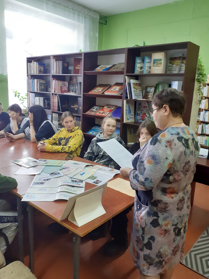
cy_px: 140
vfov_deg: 65.3
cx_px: 104
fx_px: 217
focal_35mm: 27
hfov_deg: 51.4
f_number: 1.9
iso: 250
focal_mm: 3.6
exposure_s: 1/50
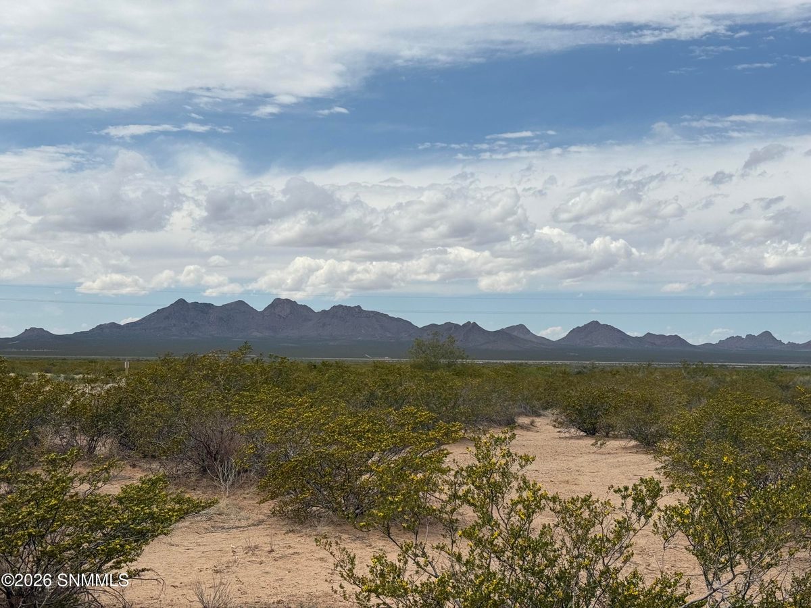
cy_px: 304
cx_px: 406
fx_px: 1125
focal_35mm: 48
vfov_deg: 30.3
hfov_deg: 39.7
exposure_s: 1/11364
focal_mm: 6.76
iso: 64
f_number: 1.78
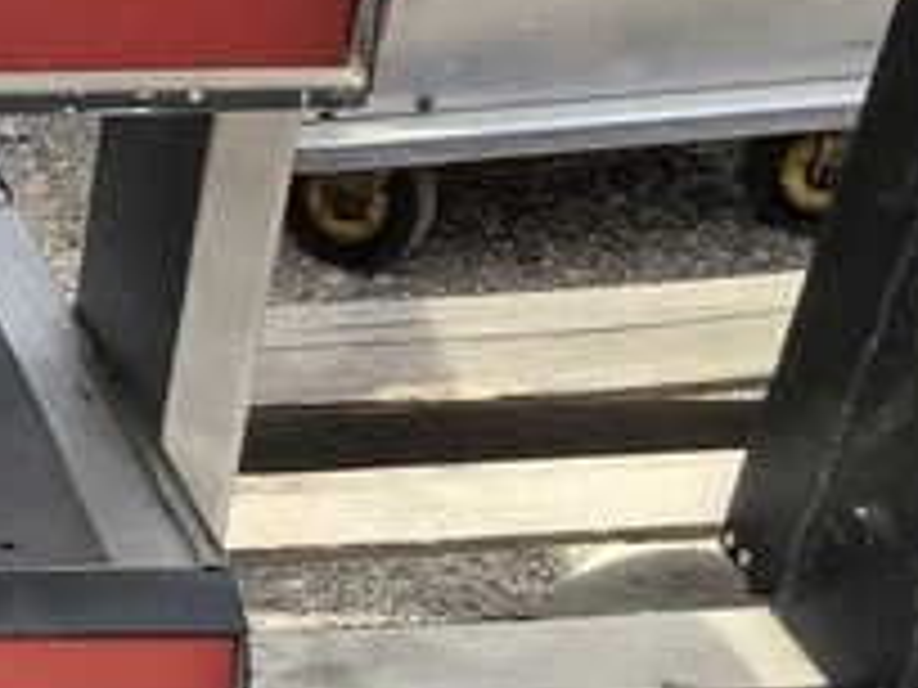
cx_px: -639
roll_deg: -0.4
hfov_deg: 15.3
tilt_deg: -32.1
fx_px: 3023
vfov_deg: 13.0
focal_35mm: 114
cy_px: 443
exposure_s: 1/554
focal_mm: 3.3
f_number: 2.4
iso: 25
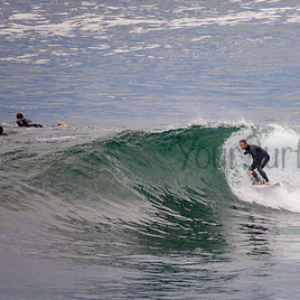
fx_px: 10805
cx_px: 292
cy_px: 143
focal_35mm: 1102
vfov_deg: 1.6
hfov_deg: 1.6
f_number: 5.6
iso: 560
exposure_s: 1/800
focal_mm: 400
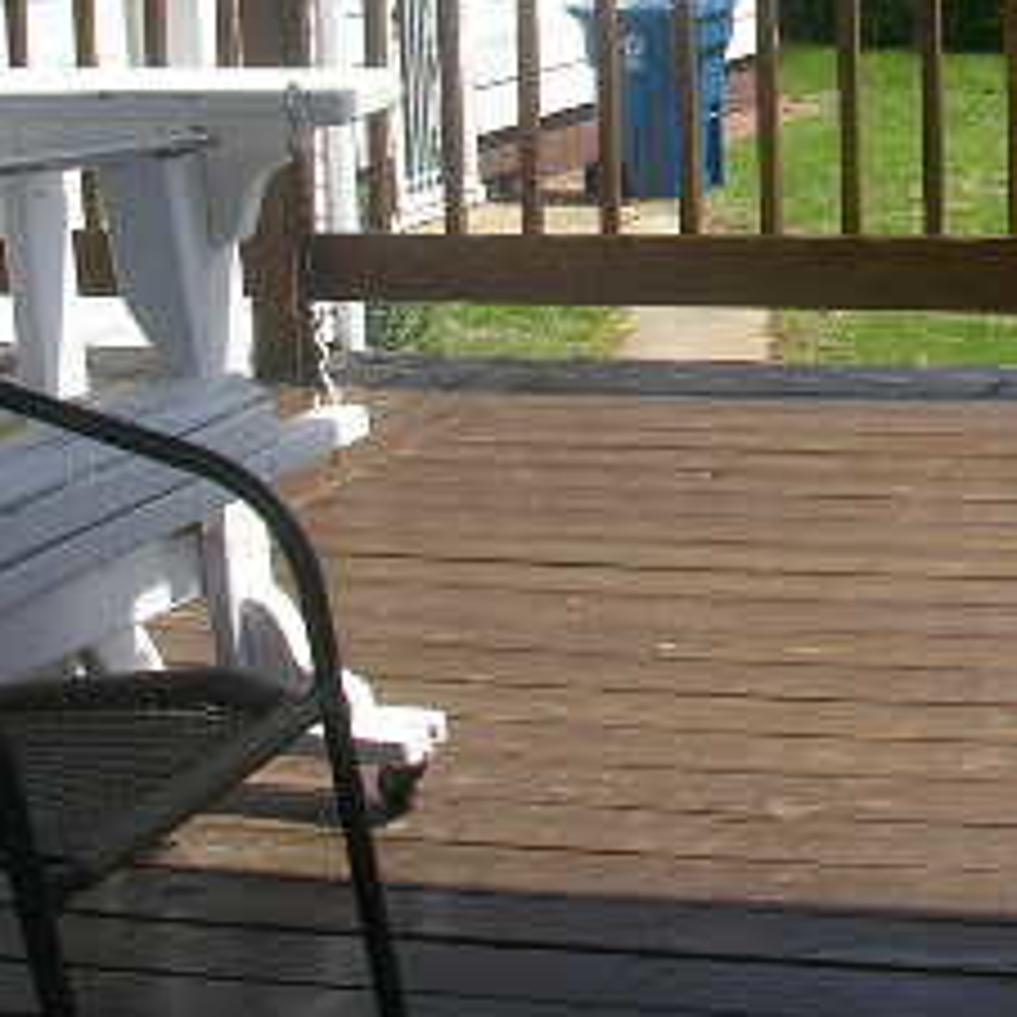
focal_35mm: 95
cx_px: 1143
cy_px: 90
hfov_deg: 17.6
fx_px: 3158
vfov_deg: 18.0
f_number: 5.6
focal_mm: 5.8
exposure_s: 1/220
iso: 50
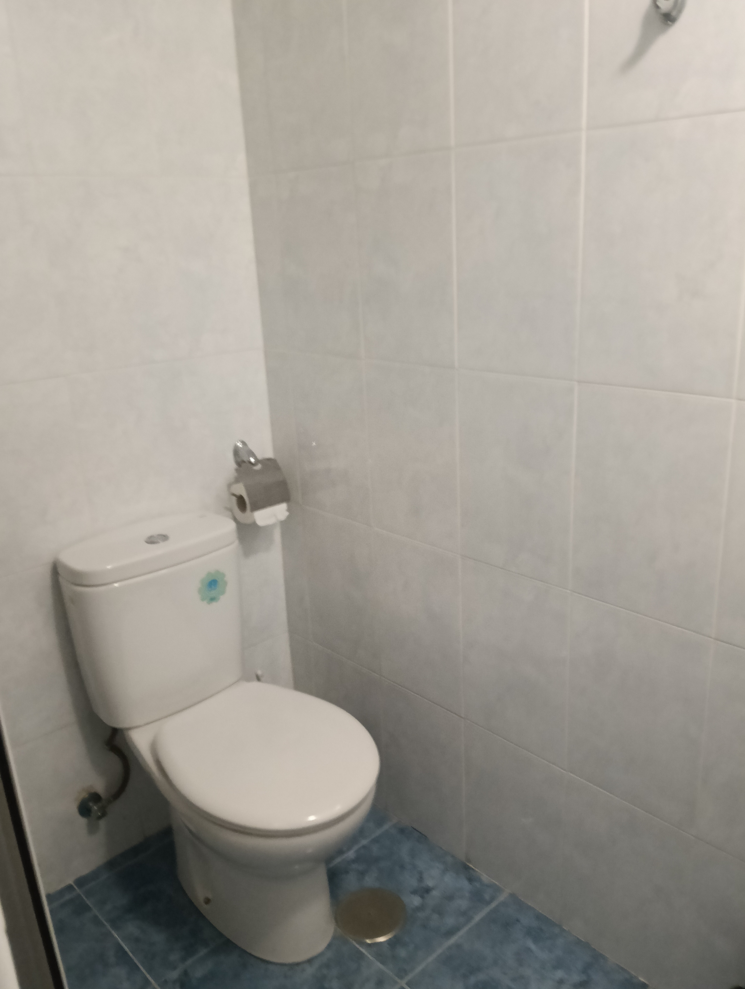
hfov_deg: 51.5
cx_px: 372
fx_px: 773
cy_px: 494
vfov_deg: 65.2
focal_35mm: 27
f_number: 1.8
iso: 1250
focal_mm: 3.98
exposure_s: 1/25
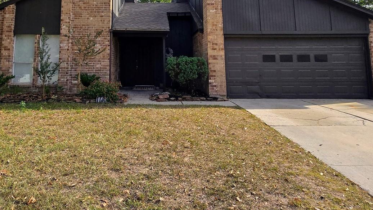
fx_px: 277
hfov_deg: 67.3
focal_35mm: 28
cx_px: 150
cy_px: 17
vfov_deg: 38.4
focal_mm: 2.2
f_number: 2.2
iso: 50
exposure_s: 1/3067
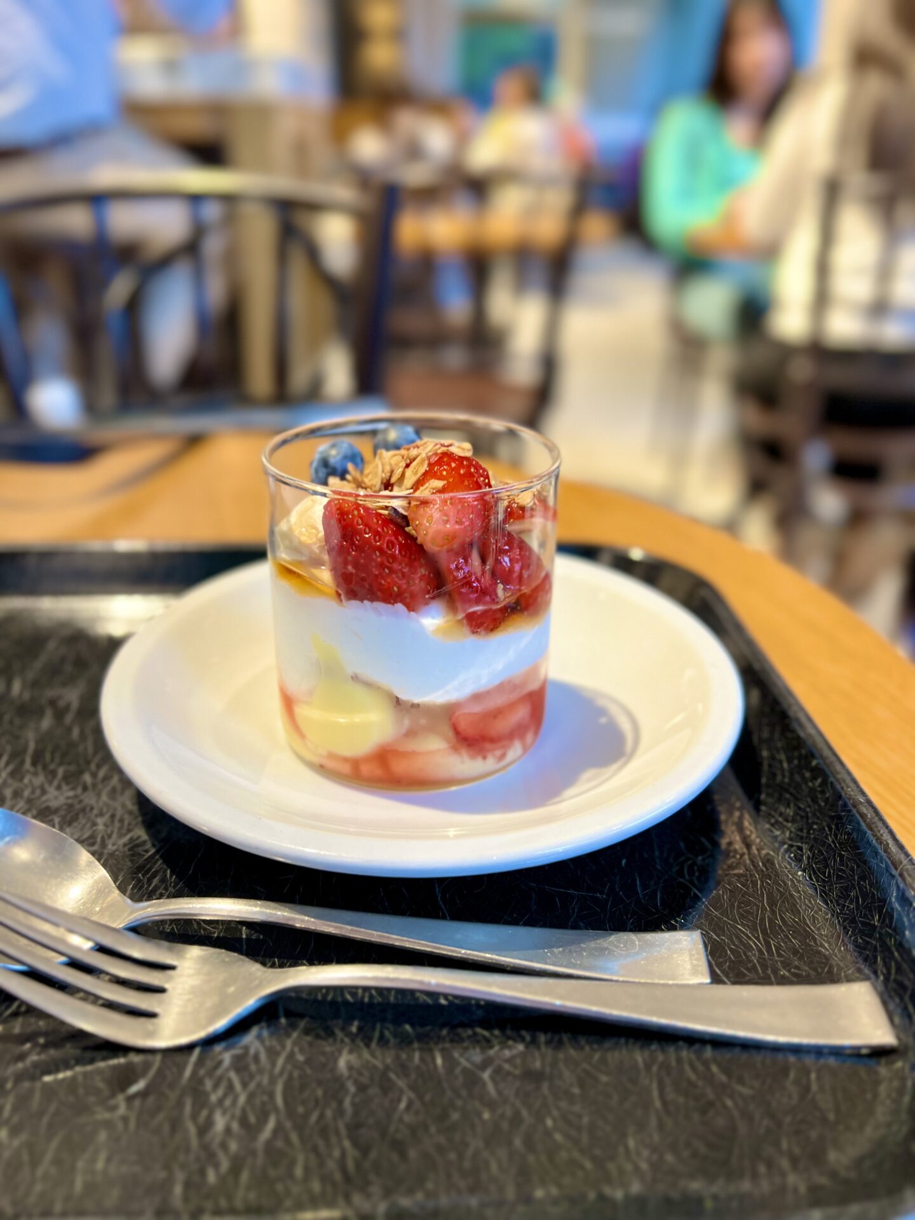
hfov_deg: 53.1
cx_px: 458
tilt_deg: -25.8
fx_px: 916
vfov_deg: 67.3
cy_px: 610
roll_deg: -0.1
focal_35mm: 26
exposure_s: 1/50
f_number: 1.5
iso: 100
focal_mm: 5.7
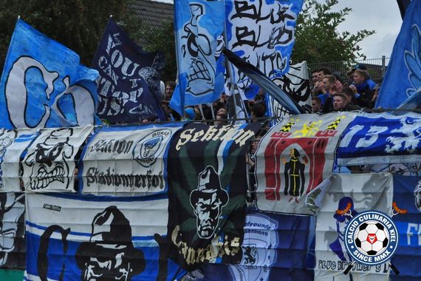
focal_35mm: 82
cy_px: 140
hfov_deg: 24.6
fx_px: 965
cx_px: 210
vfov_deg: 16.6
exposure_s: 1/3200
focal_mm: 55
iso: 1250
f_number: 5.6
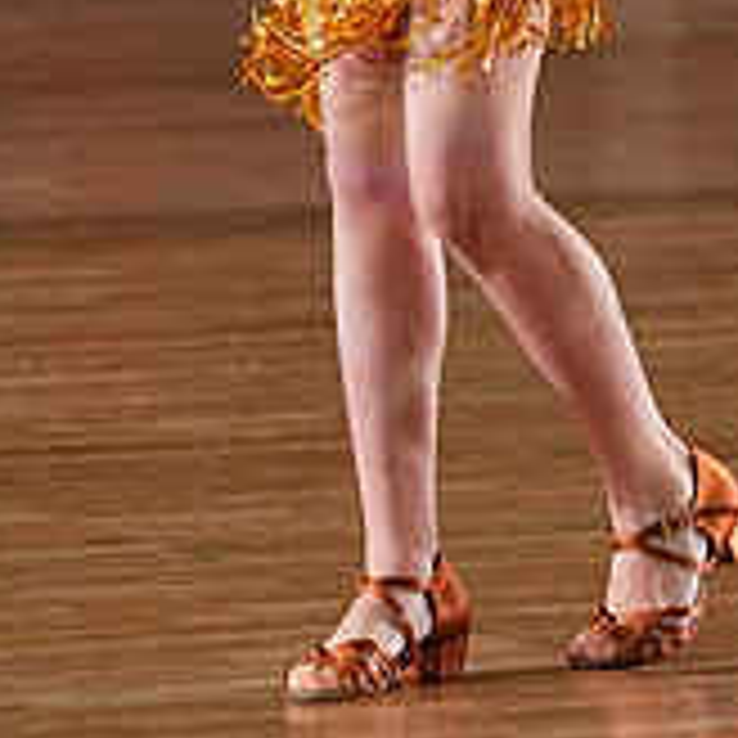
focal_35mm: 603
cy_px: -256
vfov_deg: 2.9
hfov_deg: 2.9
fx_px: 14545
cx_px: 308
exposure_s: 1/400
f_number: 6.3
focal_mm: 200
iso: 8000
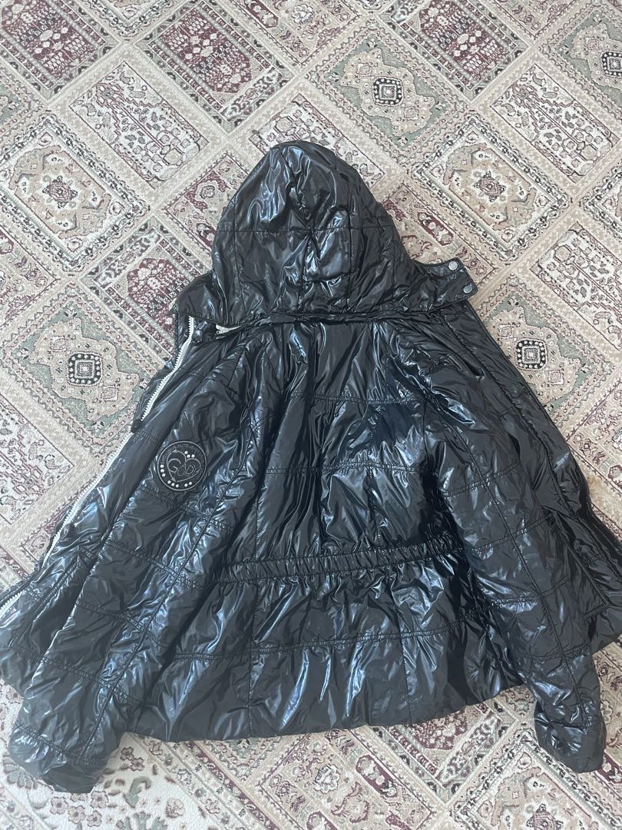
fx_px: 623
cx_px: 311
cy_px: 415
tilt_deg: -80.7
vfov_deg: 67.3
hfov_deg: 53.1
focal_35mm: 26
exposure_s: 1/60
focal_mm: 4.2
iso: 200
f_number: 1.6
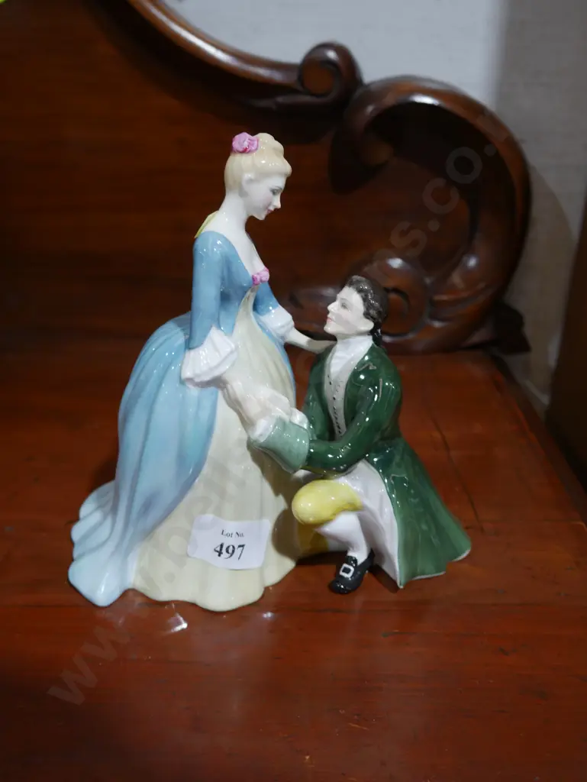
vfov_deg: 51.3
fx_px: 813
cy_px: 391
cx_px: 294
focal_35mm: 36
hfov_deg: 39.7
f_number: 4
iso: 400
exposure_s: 1/60
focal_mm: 18
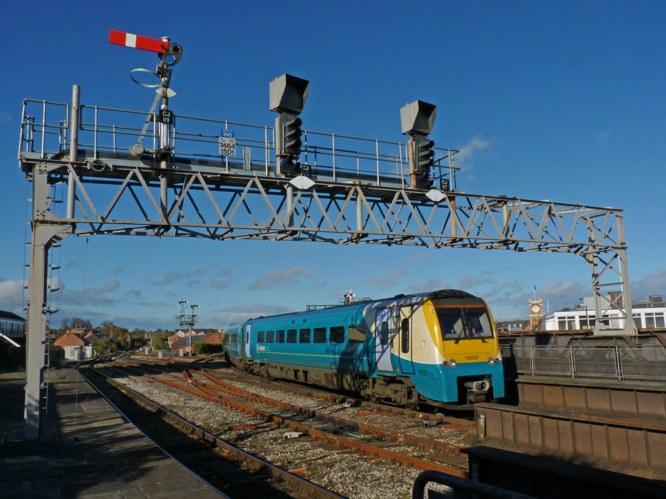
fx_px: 577
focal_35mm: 30
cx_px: 333
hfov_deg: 60.0
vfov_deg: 46.8
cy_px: 250
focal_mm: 5.4
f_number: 8
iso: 80
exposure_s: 1/400
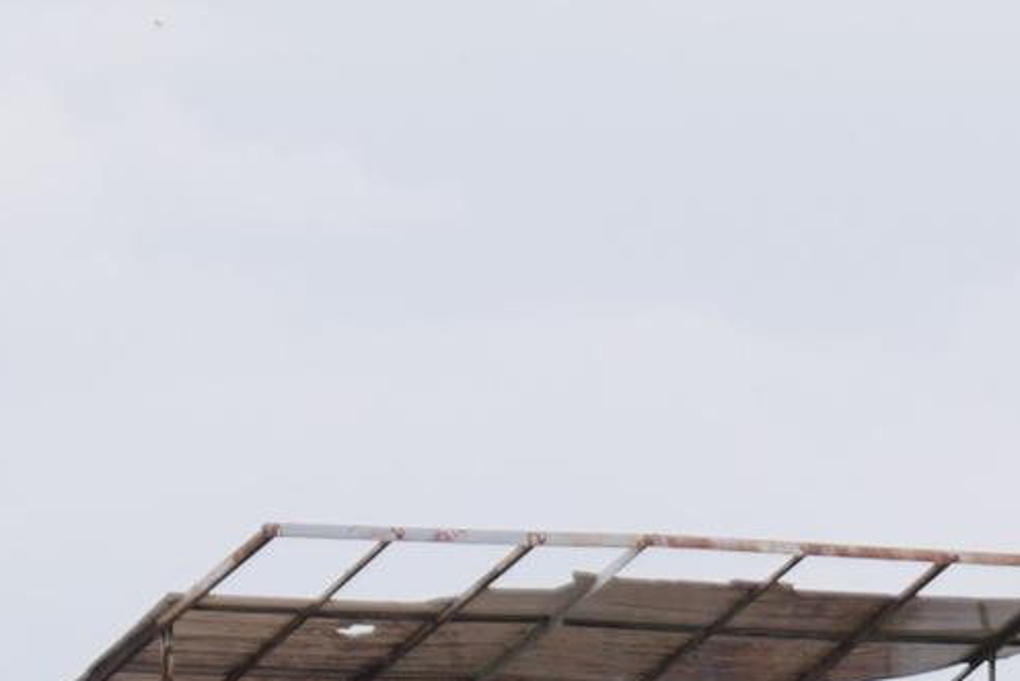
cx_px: 948
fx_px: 7198
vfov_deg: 5.4
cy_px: 821
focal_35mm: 254
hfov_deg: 8.1
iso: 125
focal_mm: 105
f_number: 4
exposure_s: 1/1000
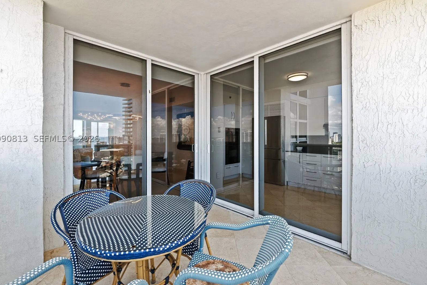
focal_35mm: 15
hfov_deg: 100.3
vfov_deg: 77.3
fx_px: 178
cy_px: 138
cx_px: 205
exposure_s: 1/100
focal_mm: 14
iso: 100
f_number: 5
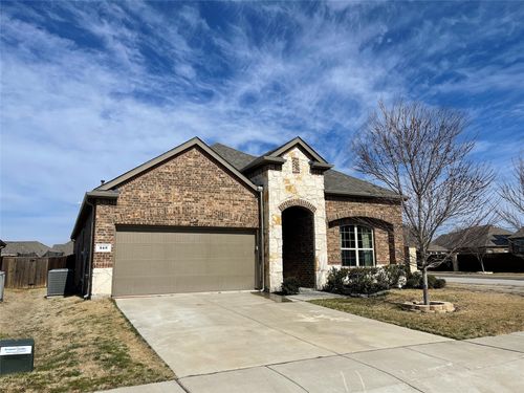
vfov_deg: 53.1
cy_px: 196
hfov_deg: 67.3
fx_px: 394
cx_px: 262
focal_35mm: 26
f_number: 1.6
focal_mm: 5.1
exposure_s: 1/7407
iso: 32
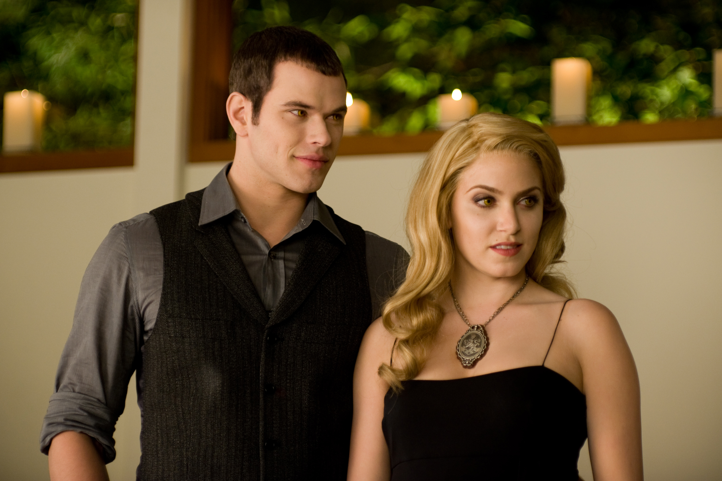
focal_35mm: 105
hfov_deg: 19.5
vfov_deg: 13.0
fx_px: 2104
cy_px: 240
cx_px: 361
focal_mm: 105
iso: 800
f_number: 2.8
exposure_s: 1/125
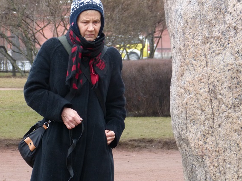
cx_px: 122
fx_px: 1606
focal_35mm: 230
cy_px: 108
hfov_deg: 8.6
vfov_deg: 6.4
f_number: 3.8
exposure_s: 1/80
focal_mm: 32.5
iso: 160
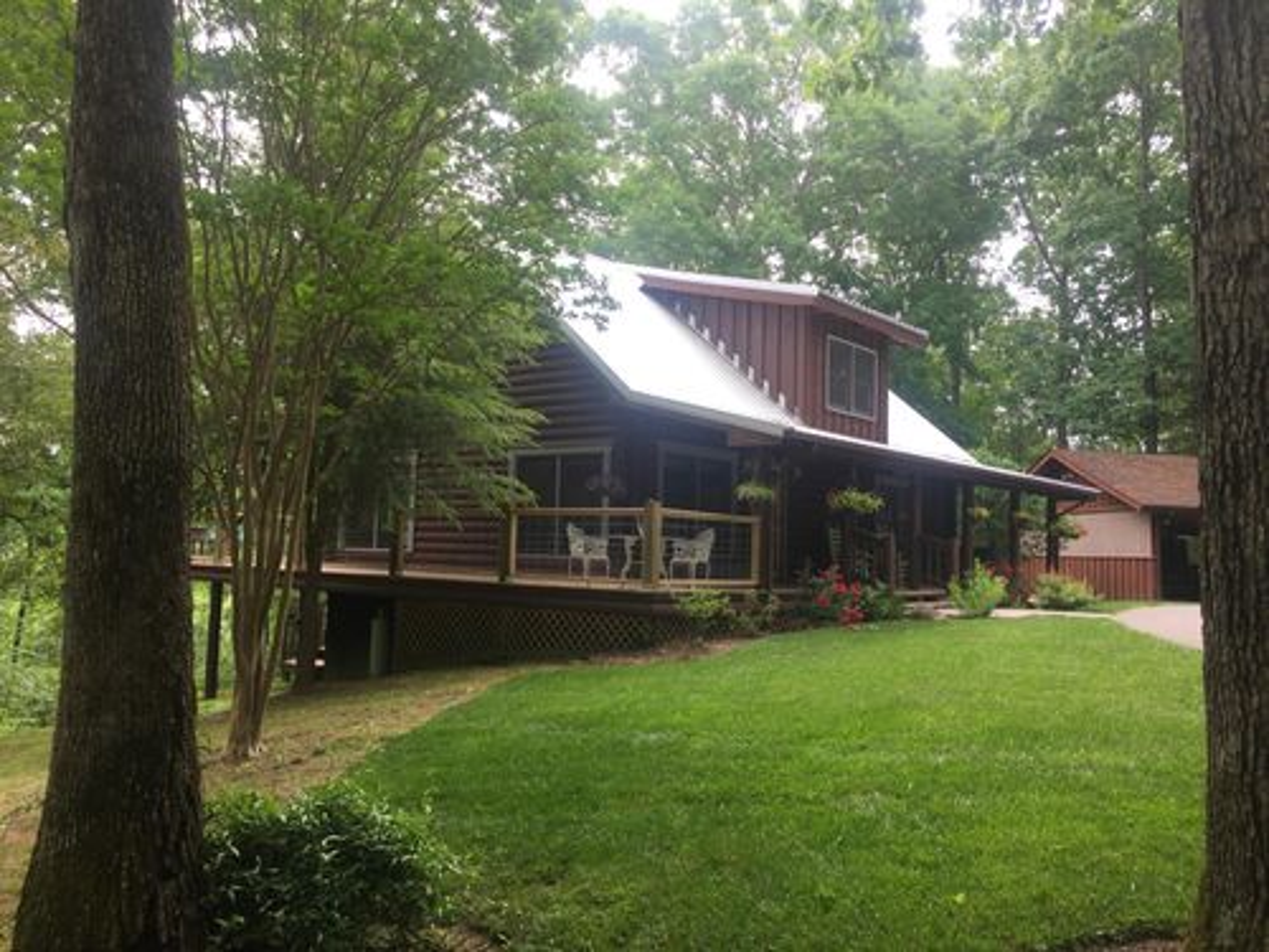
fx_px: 1063
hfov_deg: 61.7
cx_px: 634
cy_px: 476
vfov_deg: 48.2
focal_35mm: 29
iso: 32
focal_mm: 4.15
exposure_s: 1/286
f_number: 2.2
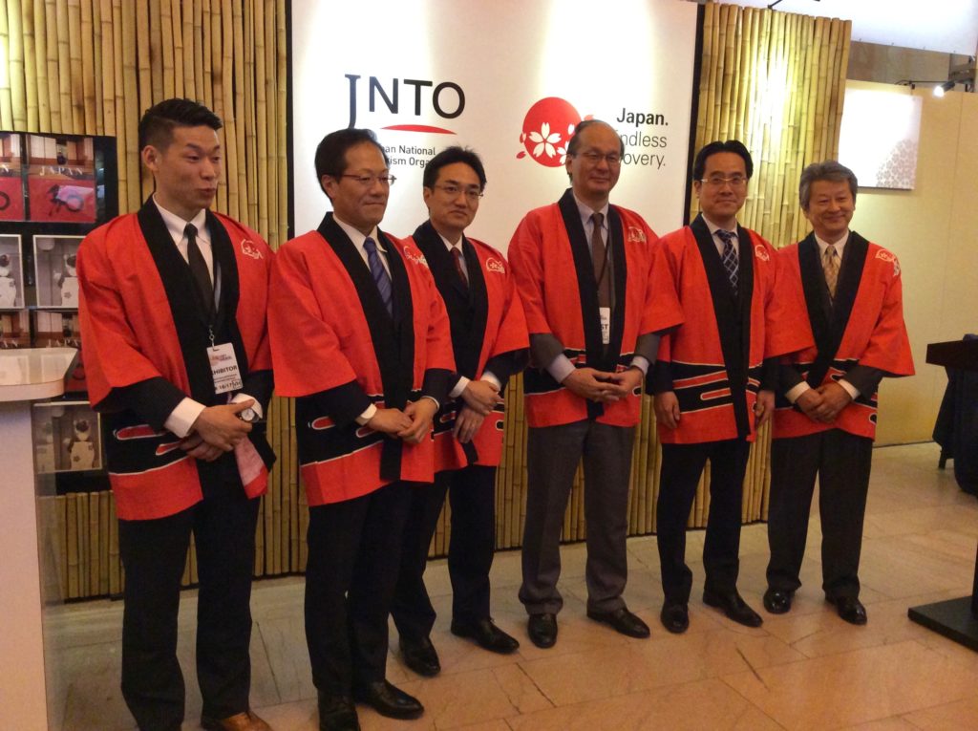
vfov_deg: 44.1
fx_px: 903
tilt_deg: -8.8
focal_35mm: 32
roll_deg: -1.0
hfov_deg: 56.9
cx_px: 489
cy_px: 366
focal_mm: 3.3
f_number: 2.4
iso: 250
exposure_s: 1/17
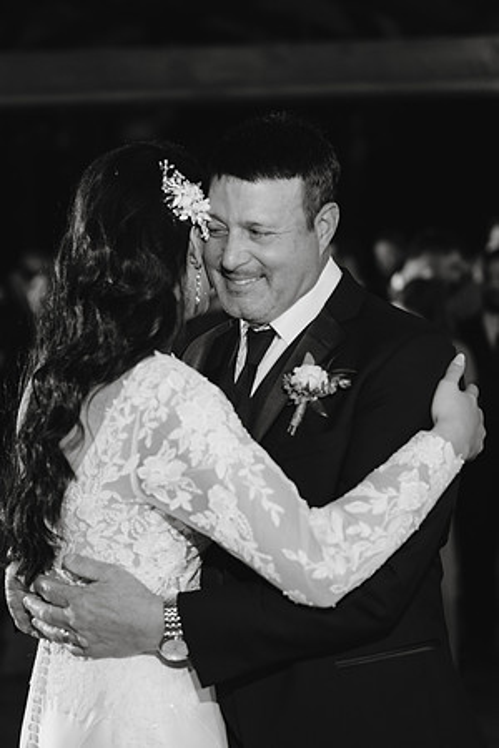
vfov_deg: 27.0
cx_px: 157
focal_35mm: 75
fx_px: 1559
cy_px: 374
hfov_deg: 18.1
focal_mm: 50
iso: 800
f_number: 2
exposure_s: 1/125
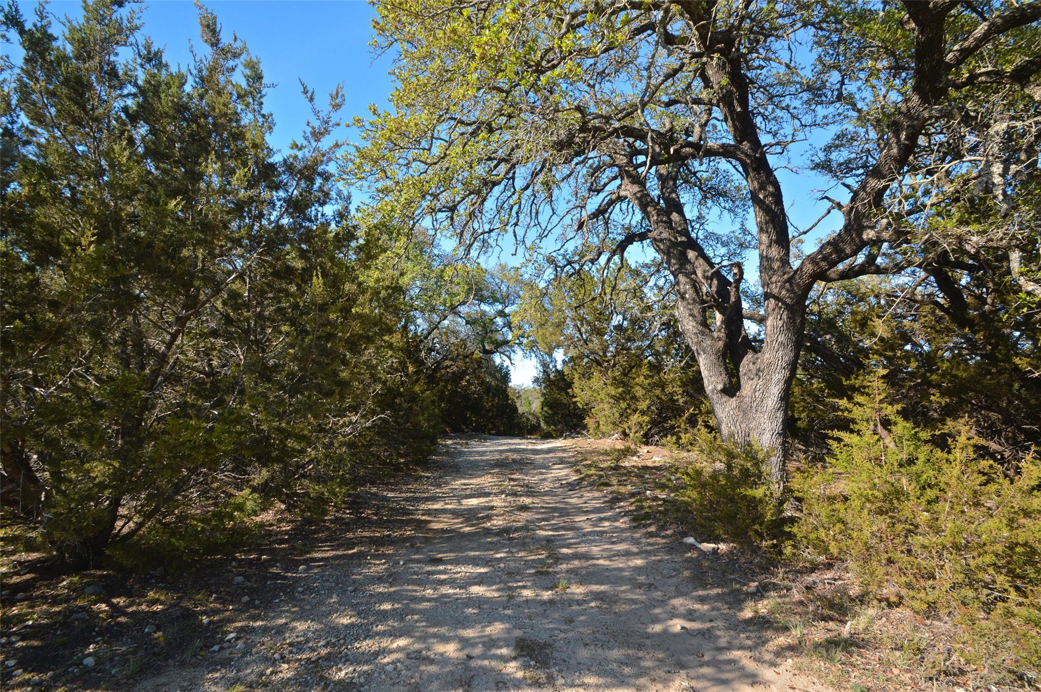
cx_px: 520
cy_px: 346
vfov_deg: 77.2
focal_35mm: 15
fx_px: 433
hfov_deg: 100.4
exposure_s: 1/50
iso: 200
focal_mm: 10
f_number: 13
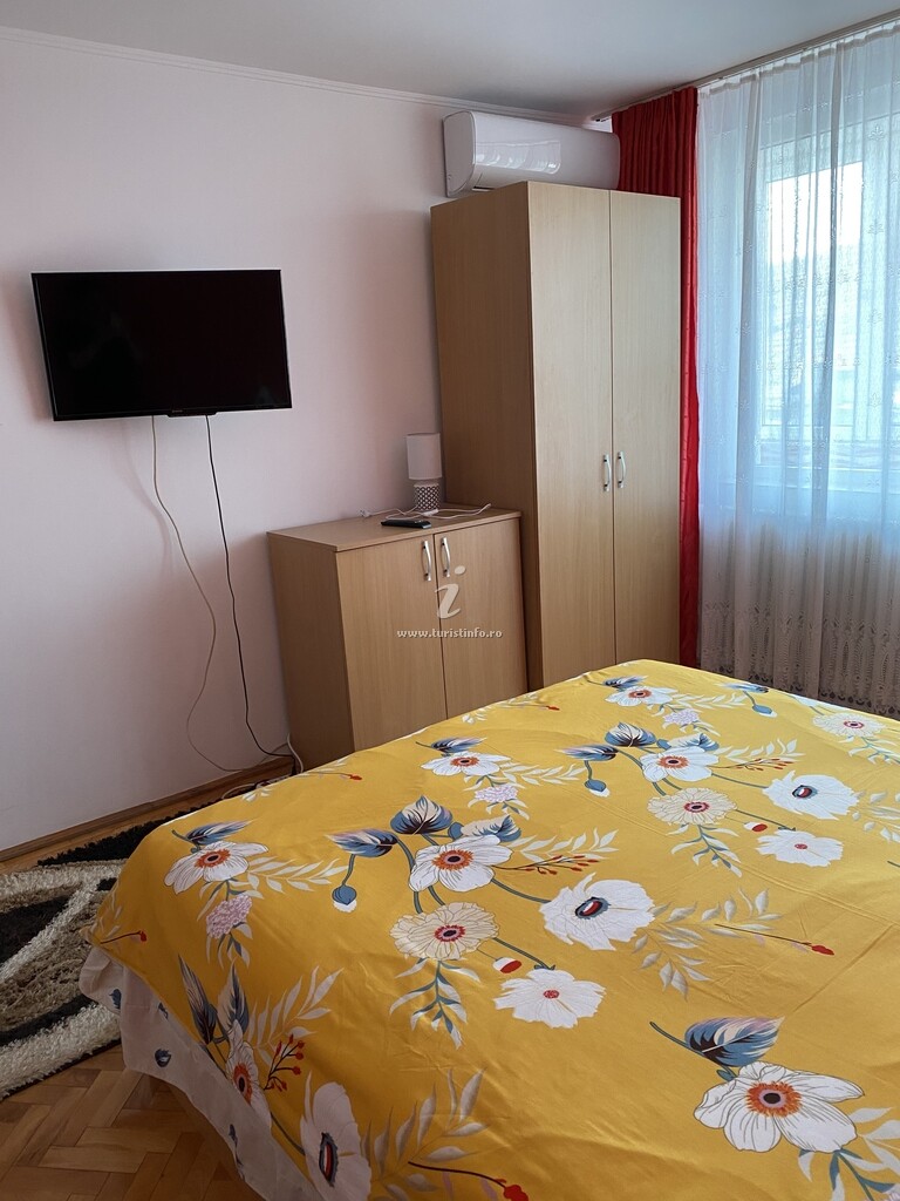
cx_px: 450
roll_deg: +3.5
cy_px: 600
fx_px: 901
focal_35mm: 26
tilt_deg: -12.9
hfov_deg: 53.1
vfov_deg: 67.3
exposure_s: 1/60
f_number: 1.8
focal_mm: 4.25
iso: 160
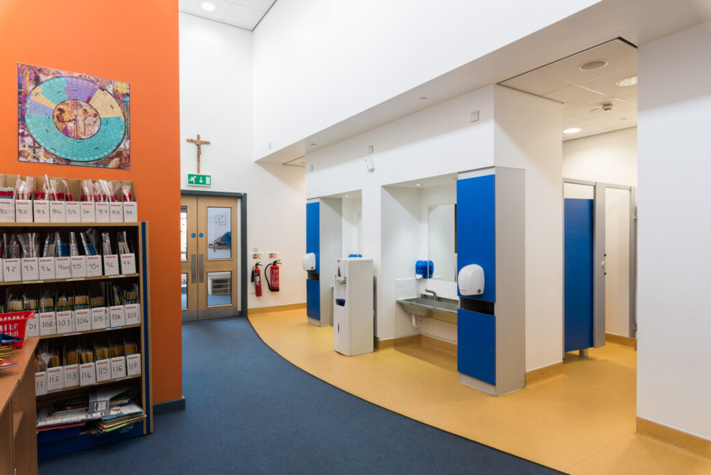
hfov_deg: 84.0
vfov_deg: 62.0
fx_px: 395
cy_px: 238
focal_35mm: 20
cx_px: 356
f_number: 9
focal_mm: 20
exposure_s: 1/2.5
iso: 100
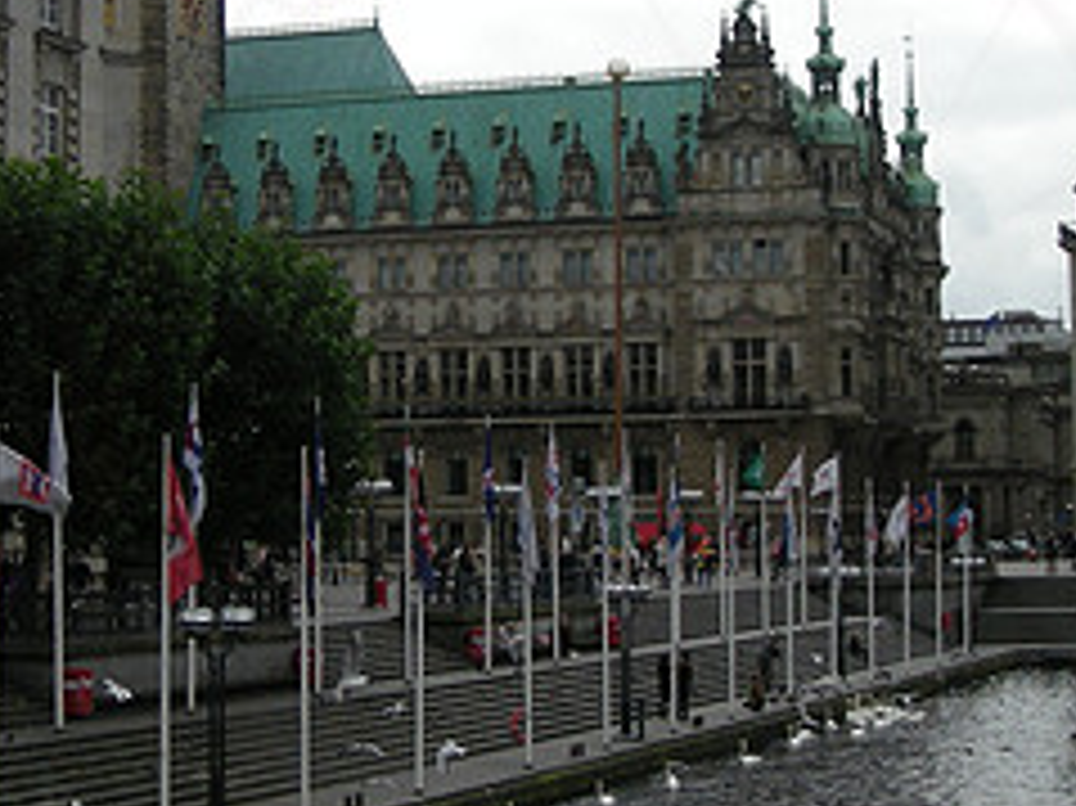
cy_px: 223
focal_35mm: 85
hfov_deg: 23.0
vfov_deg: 17.3
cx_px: 455
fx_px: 2641
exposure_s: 1/180
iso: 50
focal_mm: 5.7
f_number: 5.7
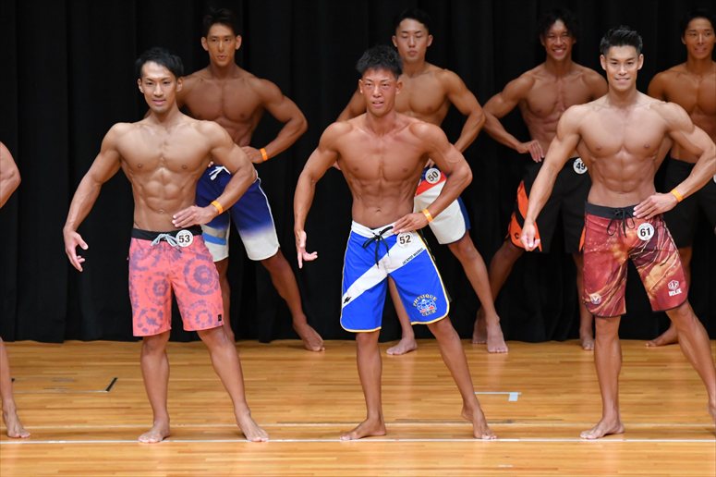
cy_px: 238
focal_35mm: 270
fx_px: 5367
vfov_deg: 5.1
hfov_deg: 7.6
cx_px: 358
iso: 4000
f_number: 5.6
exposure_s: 1/400
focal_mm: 180
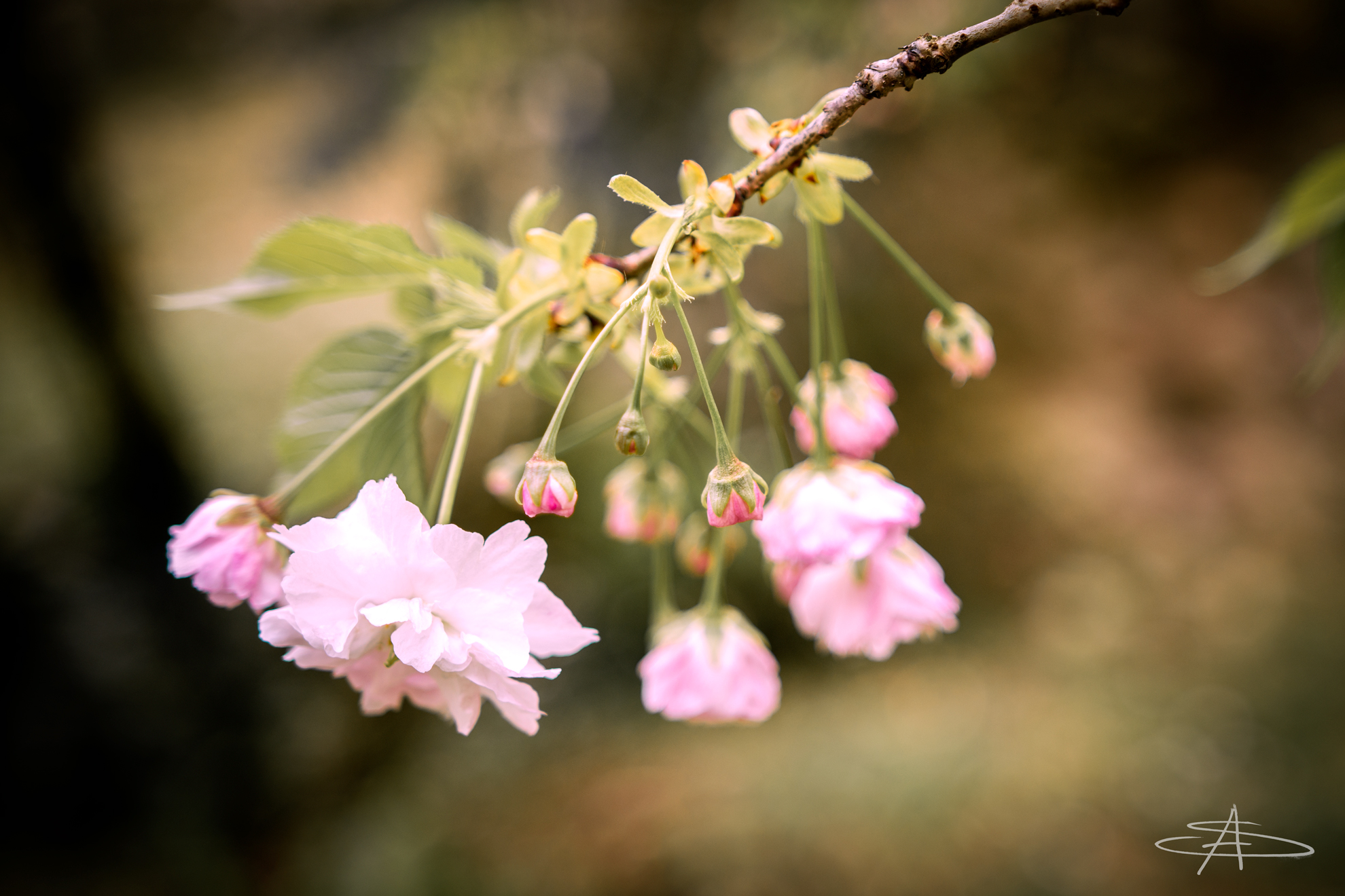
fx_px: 1793
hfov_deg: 41.1
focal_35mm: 48
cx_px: 672
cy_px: 448
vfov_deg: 28.1
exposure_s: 1/80
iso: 100
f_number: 1.8
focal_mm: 32
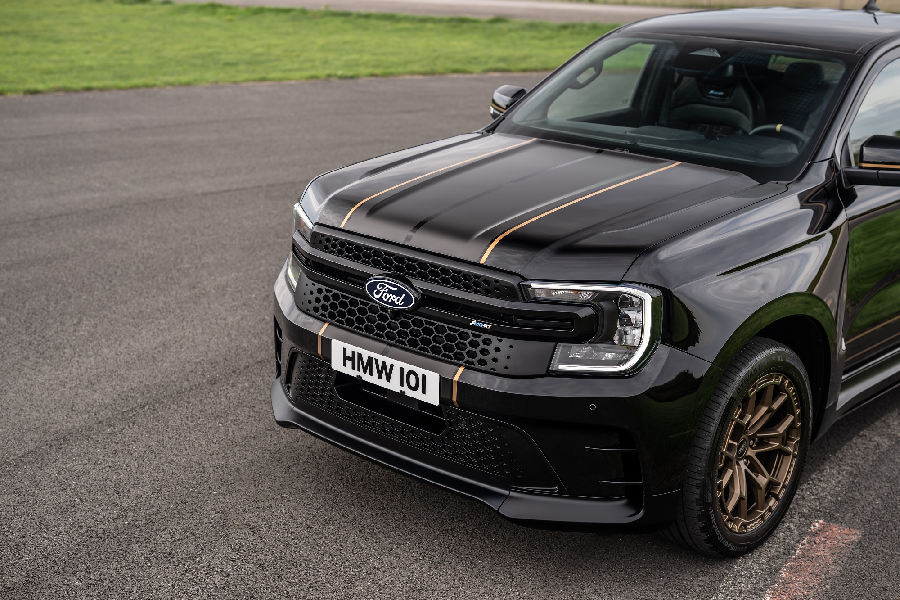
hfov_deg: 39.6
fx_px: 1250
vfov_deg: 27.0
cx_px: 450
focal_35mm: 50
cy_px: 300
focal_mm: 50
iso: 32
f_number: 2.8
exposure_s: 1/80
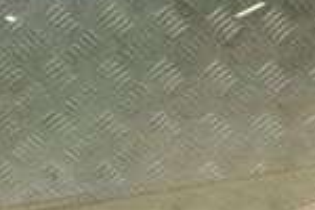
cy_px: -4
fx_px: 1102
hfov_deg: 16.1
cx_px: 55
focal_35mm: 126
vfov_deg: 10.8
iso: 800
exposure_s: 1/200
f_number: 6.3
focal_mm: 21
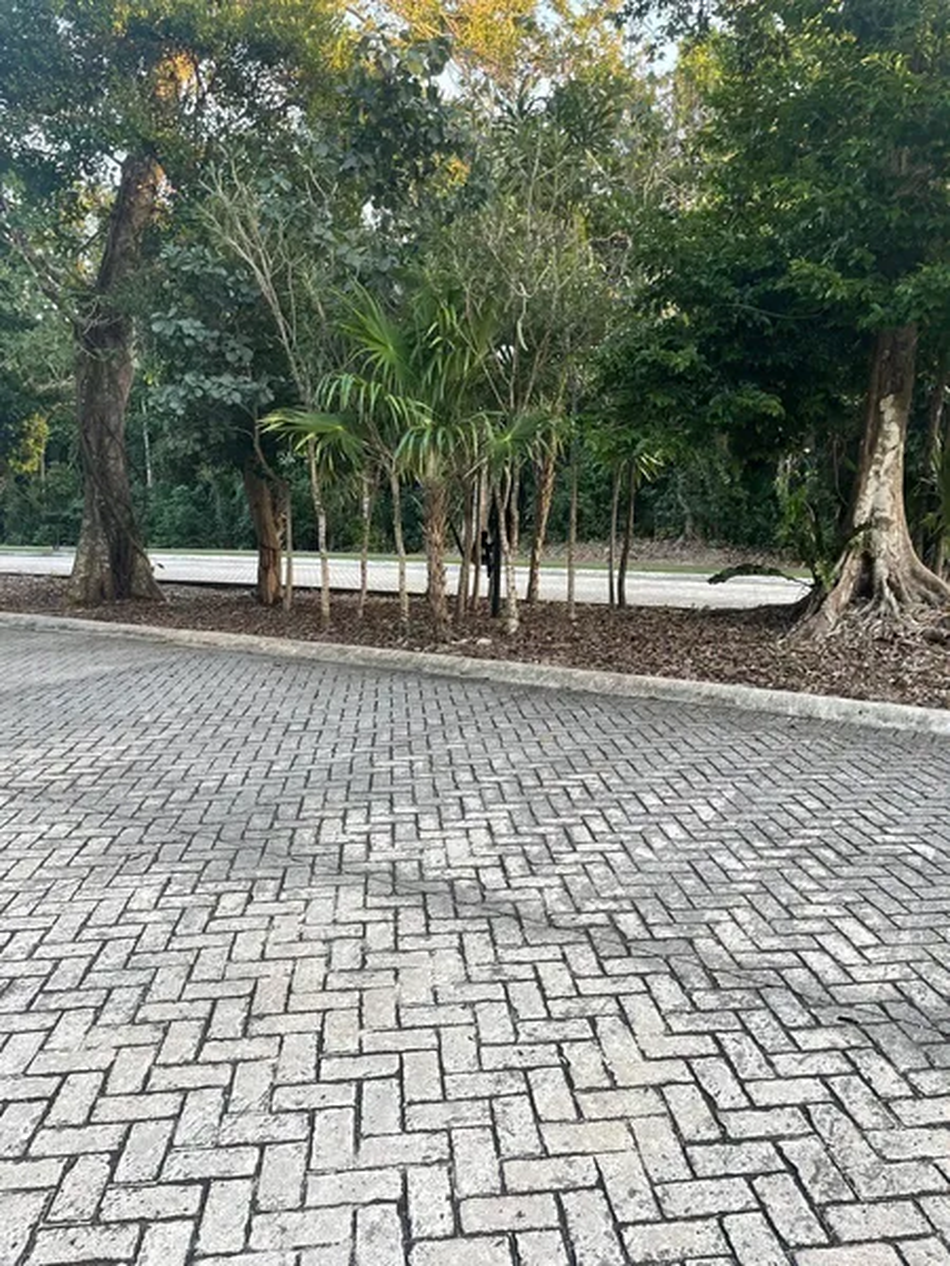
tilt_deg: -7.4
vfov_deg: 67.3
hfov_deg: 53.1
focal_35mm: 26
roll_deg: -0.6
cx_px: 475
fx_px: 951
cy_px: 633
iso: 50
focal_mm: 4.2
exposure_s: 1/121
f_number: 1.6
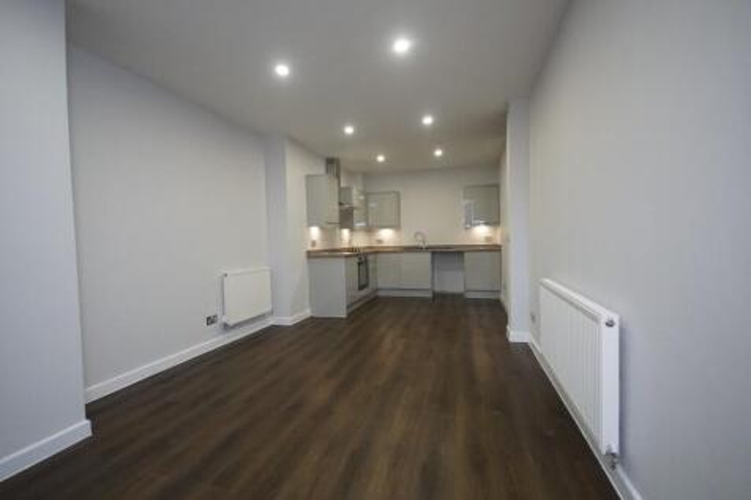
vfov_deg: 77.3
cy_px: 250
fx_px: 313
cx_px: 376
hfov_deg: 100.4
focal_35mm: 15
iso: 3200
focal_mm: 10
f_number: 4
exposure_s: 1/160
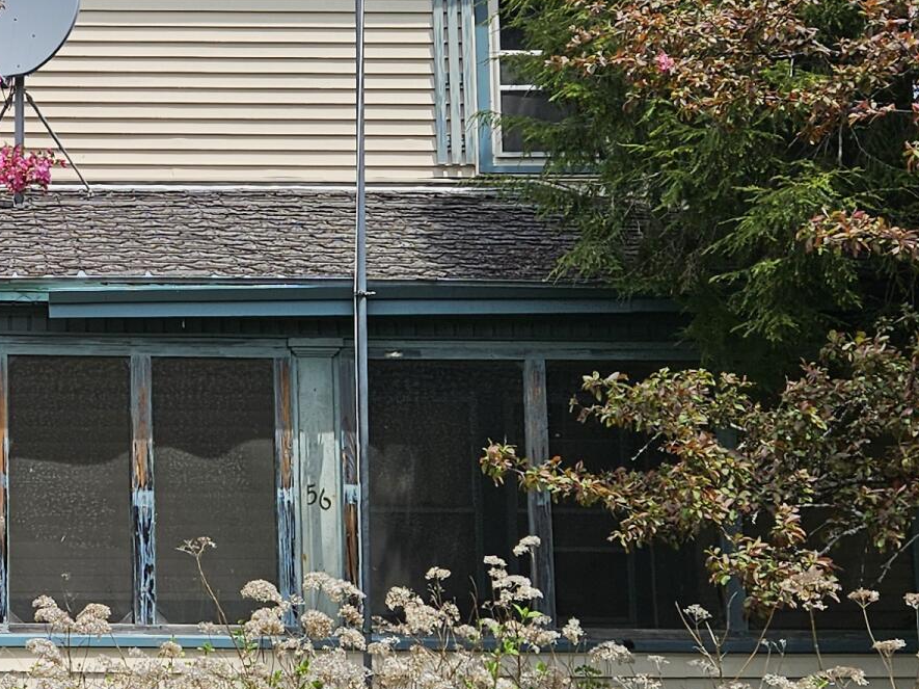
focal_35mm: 78
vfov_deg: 18.8
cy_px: 210
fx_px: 2070
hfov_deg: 24.1
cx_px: 48
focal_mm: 5.4
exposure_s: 1/2169
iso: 25
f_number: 1.8
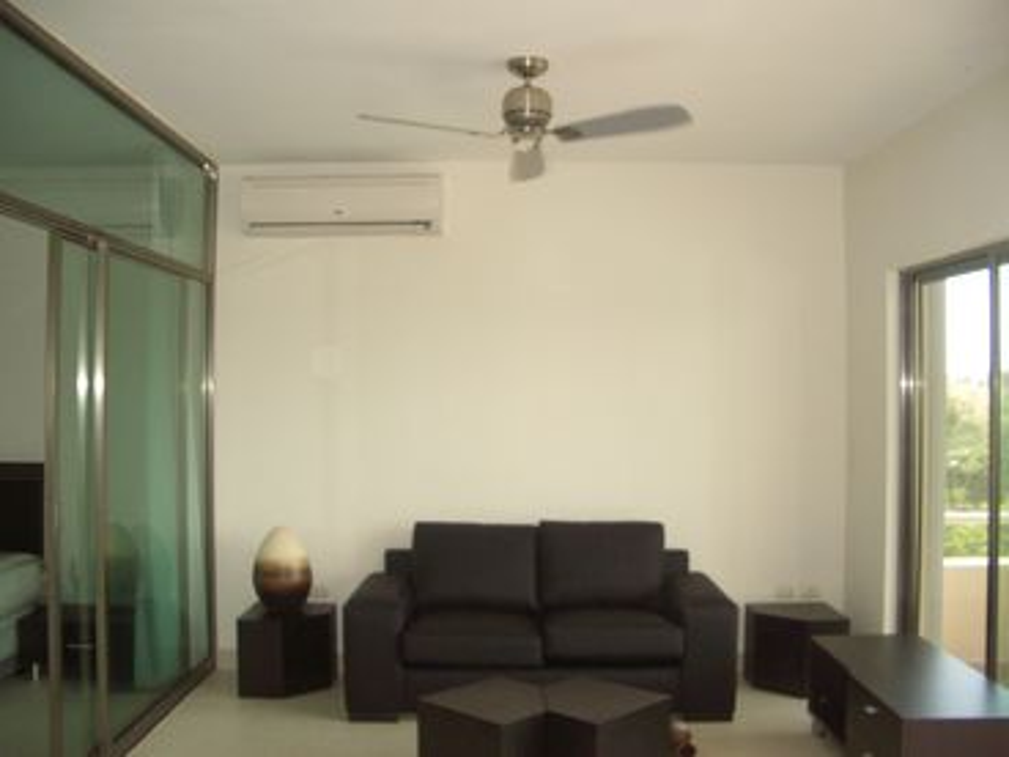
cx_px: 504
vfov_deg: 40.7
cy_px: 378
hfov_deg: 52.6
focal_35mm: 35
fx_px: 1020
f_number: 2.6
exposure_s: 1/160
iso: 100
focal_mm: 5.8
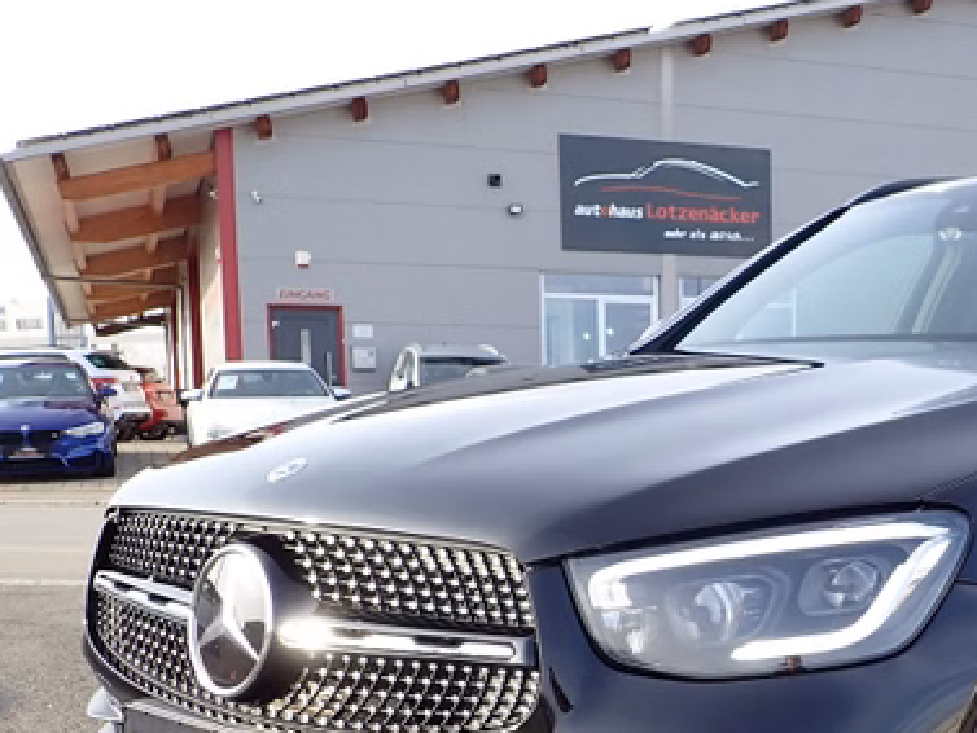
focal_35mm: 53
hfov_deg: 34.6
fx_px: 1496
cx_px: 829
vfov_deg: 27.0
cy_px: 585
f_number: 2.8
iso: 100
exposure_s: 1/320
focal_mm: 4.5
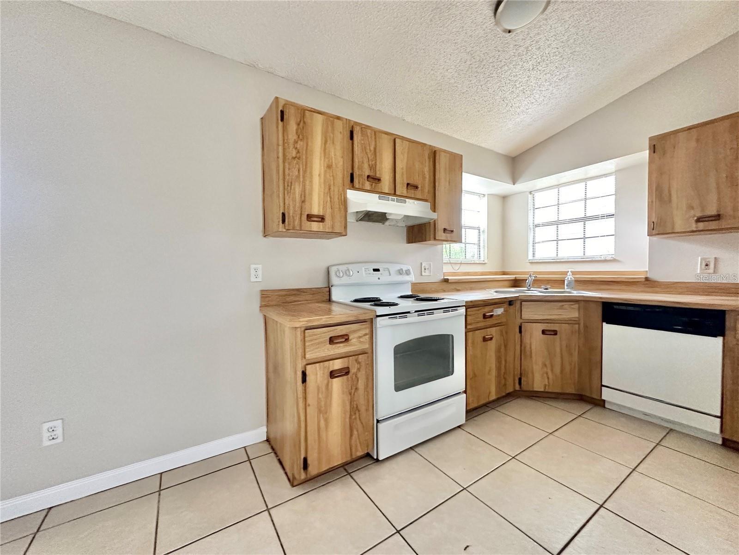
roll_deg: +0.6
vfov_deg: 85.7
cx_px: 370
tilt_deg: -1.5
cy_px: 278
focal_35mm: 14
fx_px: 299
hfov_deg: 102.1
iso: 640
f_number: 2.2
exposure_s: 1/60
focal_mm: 2.22
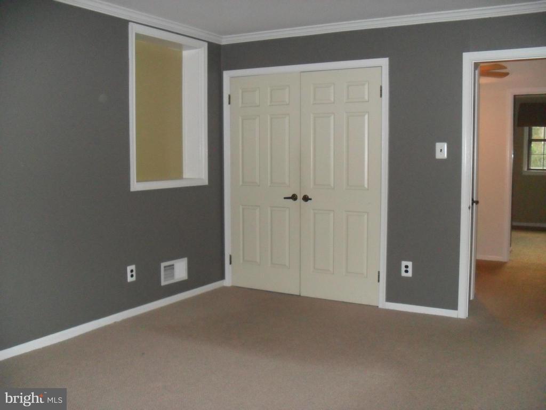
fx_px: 552
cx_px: 273
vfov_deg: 40.7
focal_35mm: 35
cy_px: 205
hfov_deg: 52.6
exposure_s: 1/45
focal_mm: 6.3
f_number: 3
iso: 320
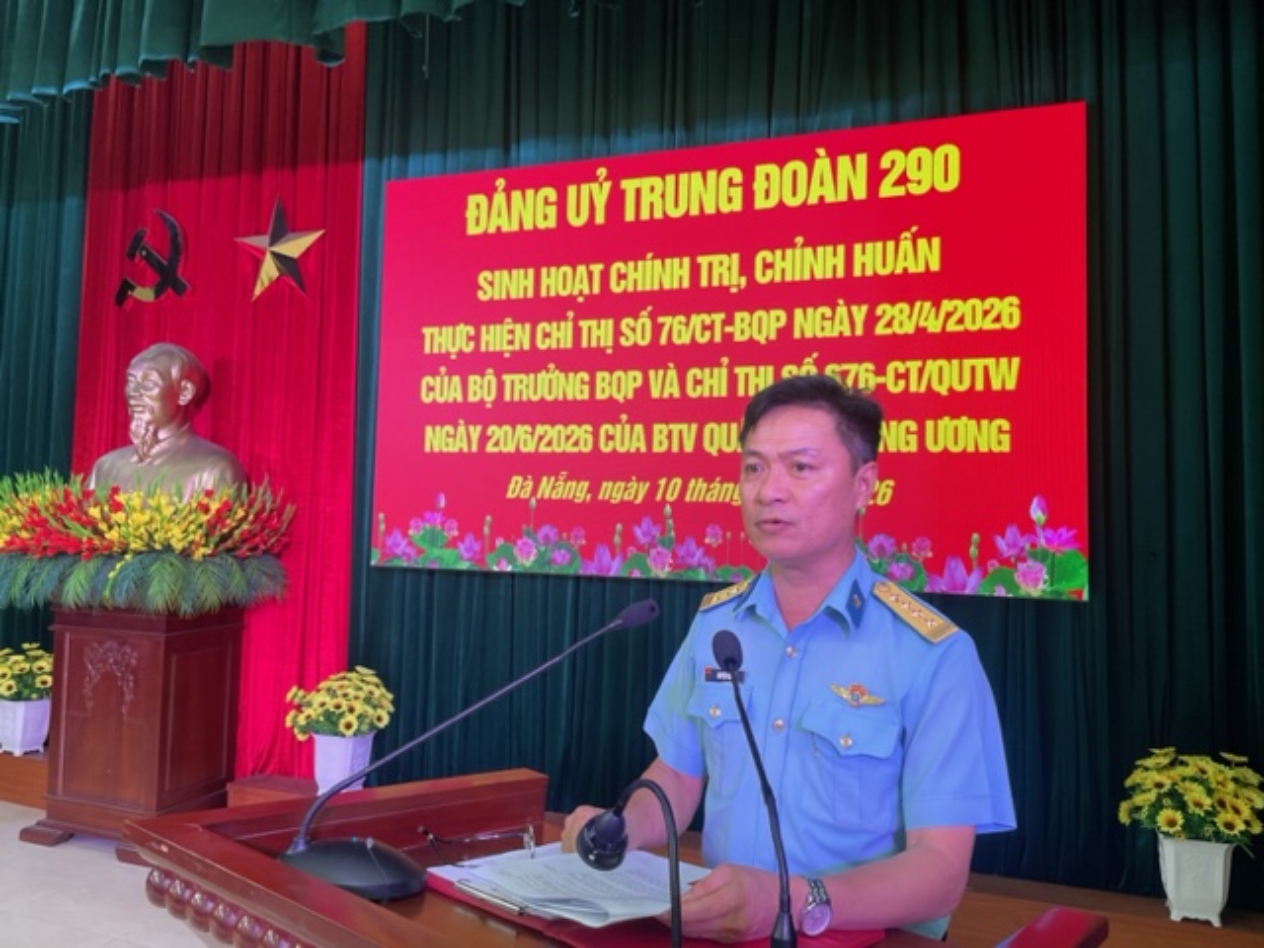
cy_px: 474
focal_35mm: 26
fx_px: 949
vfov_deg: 53.1
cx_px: 632
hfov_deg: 67.3
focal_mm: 4.2
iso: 80
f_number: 1.6
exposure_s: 1/99
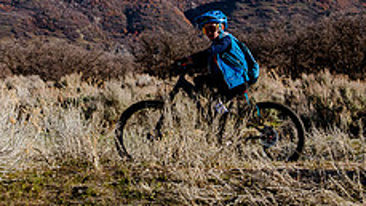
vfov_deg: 8.4
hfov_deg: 14.8
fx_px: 1408
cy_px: 31
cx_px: 97
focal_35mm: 145
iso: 250
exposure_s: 1/400
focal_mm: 48
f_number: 10
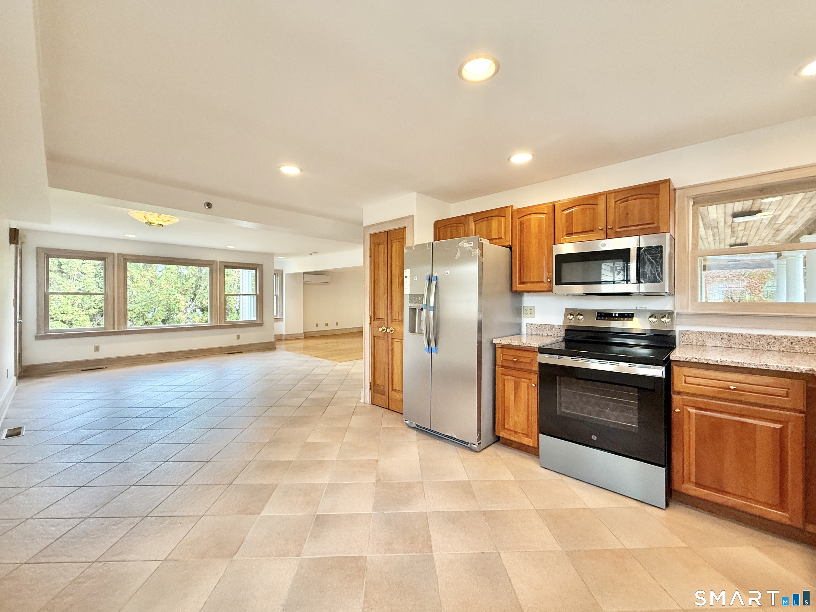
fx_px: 330
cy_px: 306
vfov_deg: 85.7
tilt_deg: -1.1
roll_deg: +0.2
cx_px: 408
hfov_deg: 102.1
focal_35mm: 14
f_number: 2.2
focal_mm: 2.22
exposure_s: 1/120
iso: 200
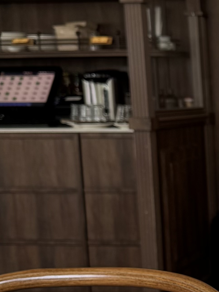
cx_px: 408
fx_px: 894
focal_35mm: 106
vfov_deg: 18.3
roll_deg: +0.2
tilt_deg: -10.0
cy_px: 248
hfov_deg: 12.6
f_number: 1.78
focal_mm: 6.76
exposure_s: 1/121
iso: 64
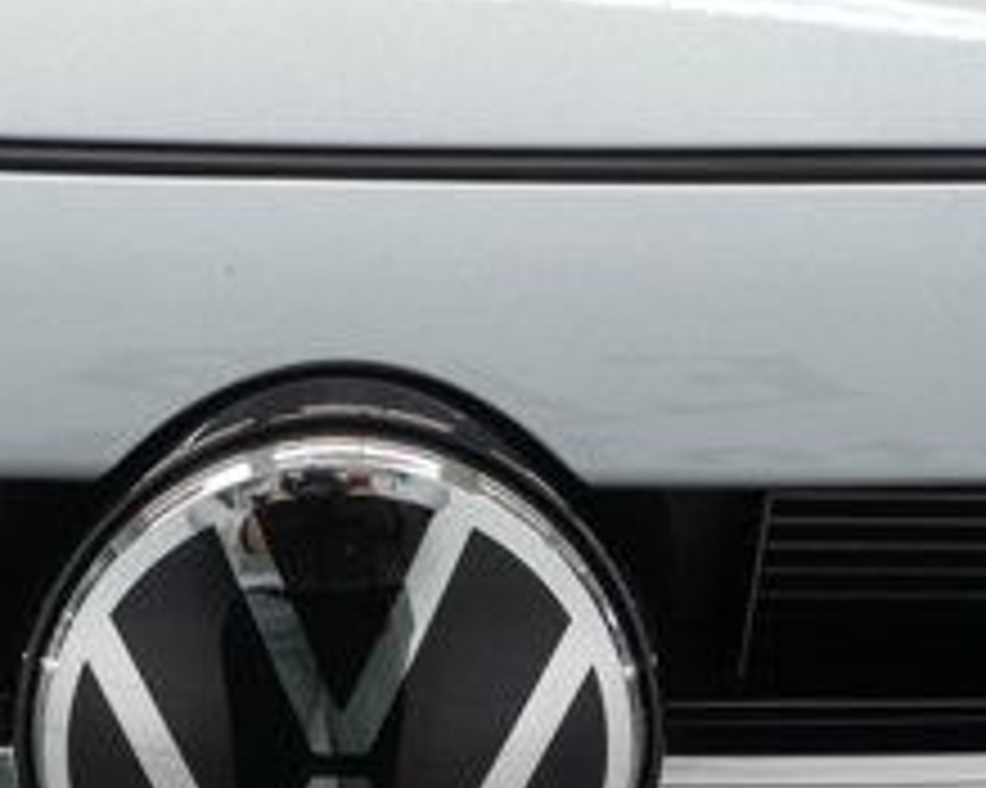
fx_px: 3588
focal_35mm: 123
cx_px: 347
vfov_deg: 12.1
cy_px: 1105
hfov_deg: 15.6
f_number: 3.2
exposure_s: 1/50
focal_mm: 28
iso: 200
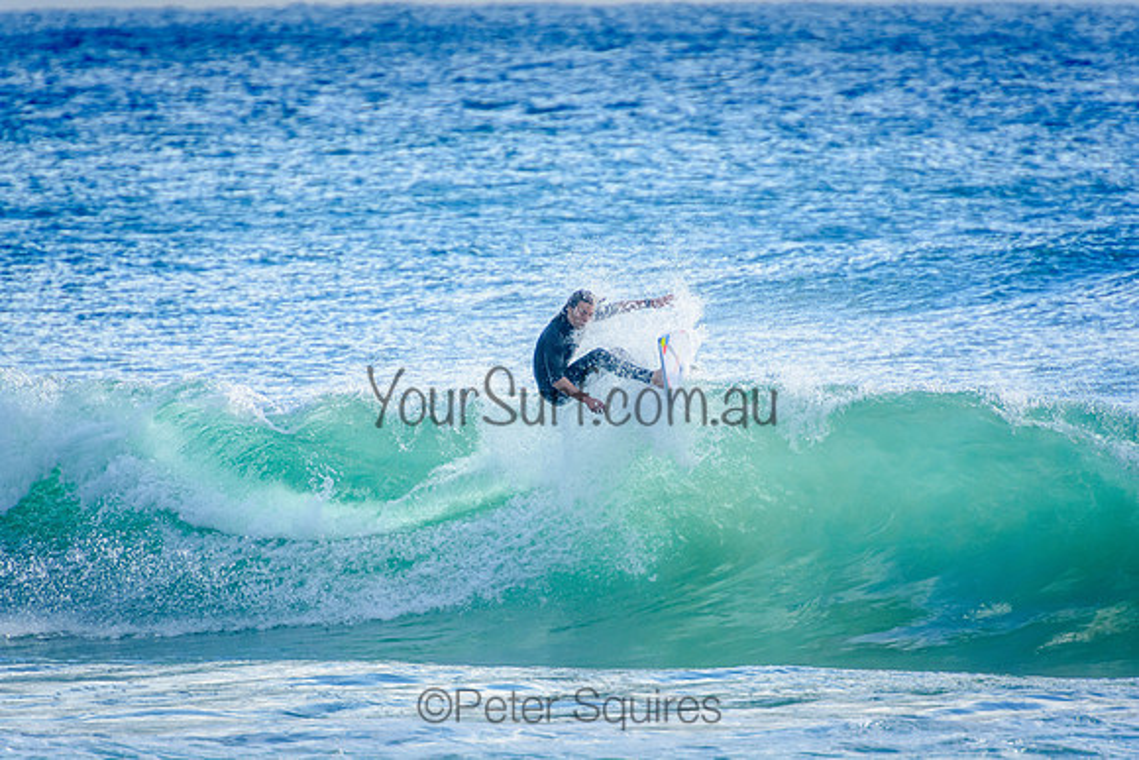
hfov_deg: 3.4
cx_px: 570
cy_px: 380
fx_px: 18987
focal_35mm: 600
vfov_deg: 2.3
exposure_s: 1/2000
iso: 400
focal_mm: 400
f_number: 5.6
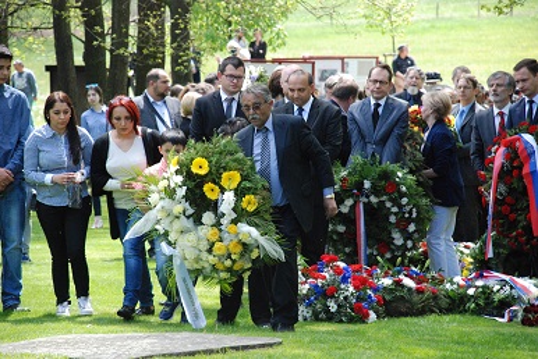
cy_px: 180
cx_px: 269
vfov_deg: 7.3
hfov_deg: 11.0
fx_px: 2804
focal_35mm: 188
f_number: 6.3
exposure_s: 1/640
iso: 1600
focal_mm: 125
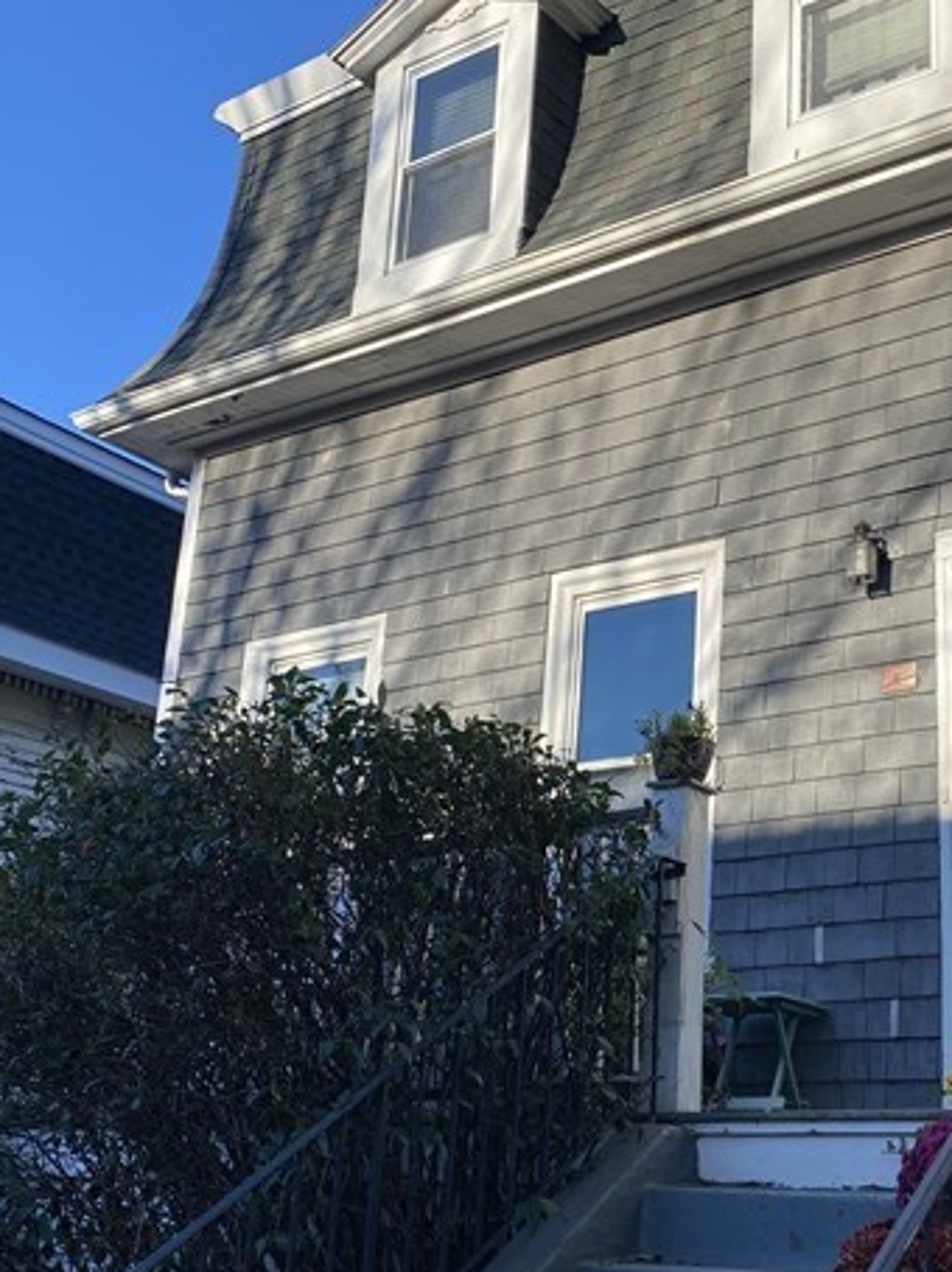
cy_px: 706
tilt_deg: +18.1
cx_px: 678
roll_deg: -1.0
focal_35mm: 44
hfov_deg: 32.4
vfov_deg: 42.9
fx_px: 1615
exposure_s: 1/1272
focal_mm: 4.25
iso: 32
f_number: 1.8
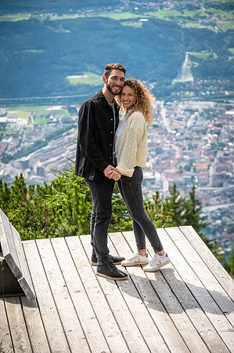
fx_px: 1026
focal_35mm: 105
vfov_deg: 19.5
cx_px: 117
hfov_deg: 13.0
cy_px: 176
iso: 100
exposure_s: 1/400
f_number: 5
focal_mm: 105
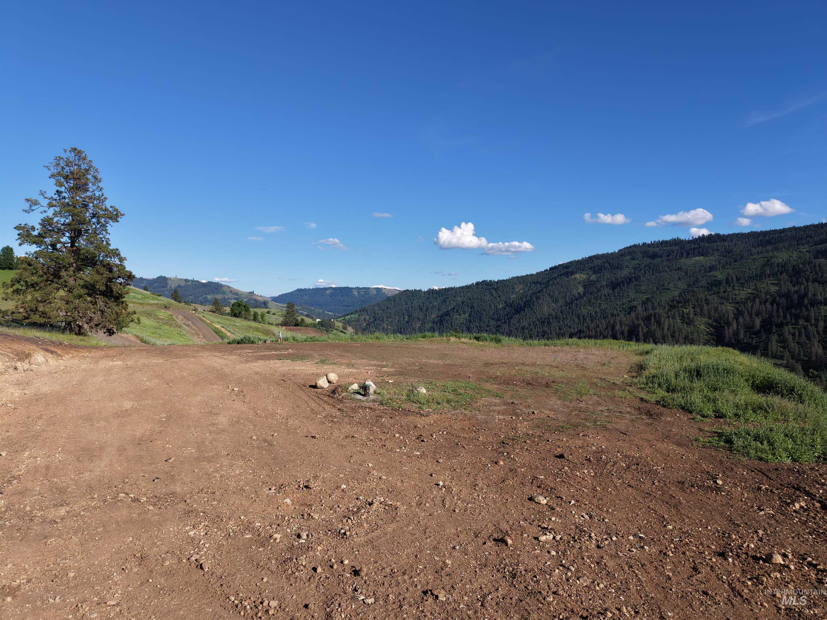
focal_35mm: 24
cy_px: 310
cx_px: 414
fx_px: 573
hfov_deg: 71.6
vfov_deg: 56.8
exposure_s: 1/120
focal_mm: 8.67
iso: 100
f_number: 1.8
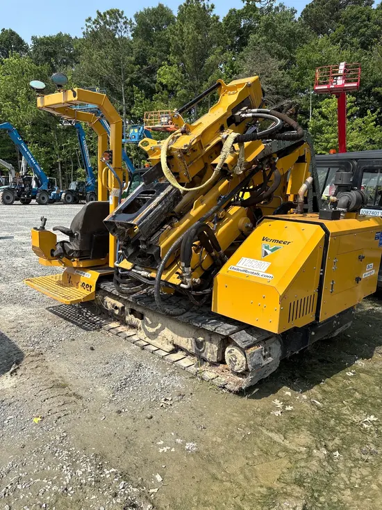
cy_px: 255
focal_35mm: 26
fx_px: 382
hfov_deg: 53.1
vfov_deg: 67.3
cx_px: 191
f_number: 1.6
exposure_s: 1/2364
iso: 50
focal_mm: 5.96
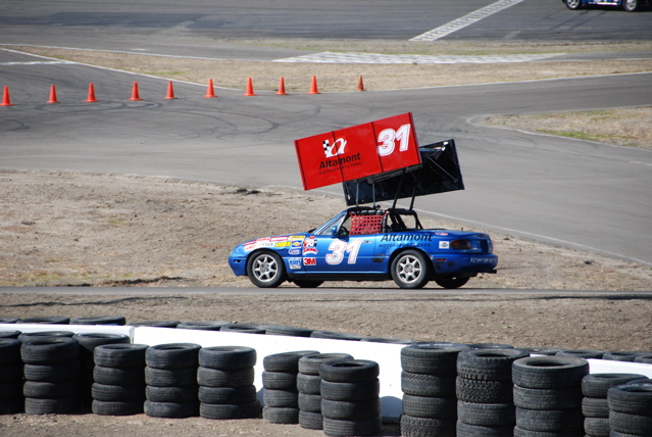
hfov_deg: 6.9
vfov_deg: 4.6
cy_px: 218
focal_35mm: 300
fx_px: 5441
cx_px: 326
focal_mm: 200
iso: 200
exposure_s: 1/800
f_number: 5.6
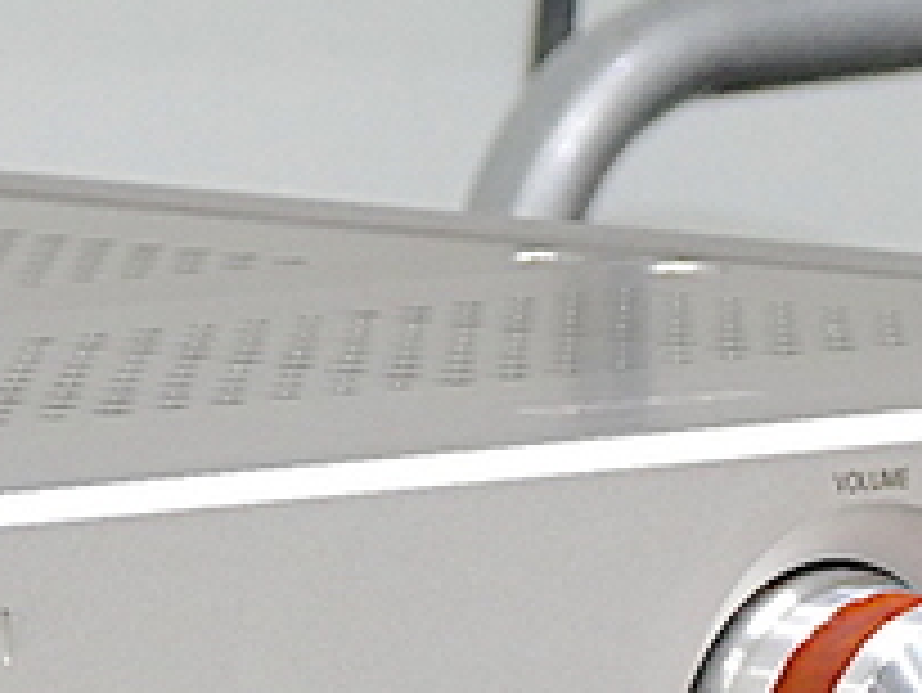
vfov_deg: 3.0
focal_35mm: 497
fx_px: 13245
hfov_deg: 4.0
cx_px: -121
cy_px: 716
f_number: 5.1
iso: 200
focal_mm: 19
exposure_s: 1/10
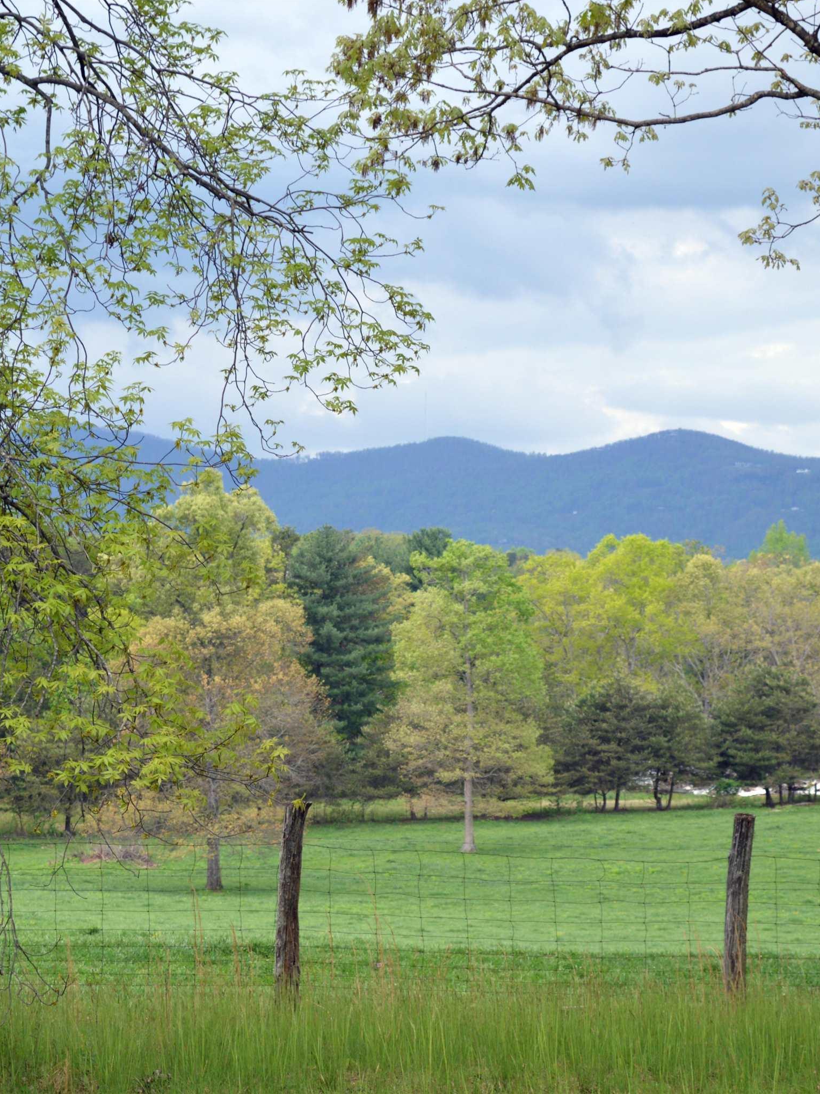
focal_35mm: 100
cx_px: 342
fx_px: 3158
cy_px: 546
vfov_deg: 19.6
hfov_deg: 14.8
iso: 110
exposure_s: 1/125
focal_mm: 46
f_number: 5.6
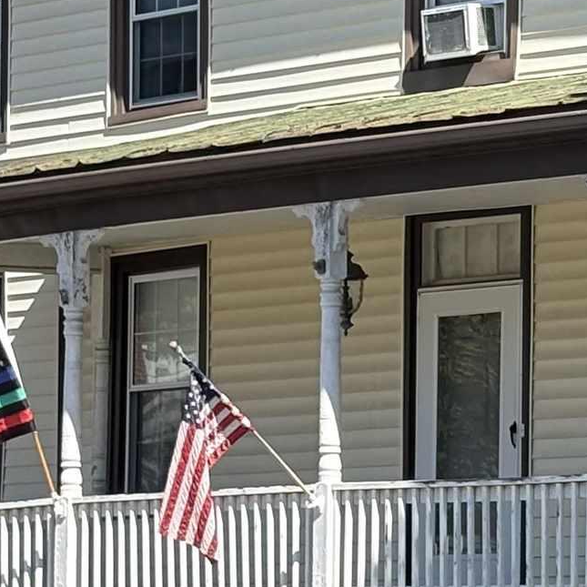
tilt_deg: +6.8
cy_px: 147
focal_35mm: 219
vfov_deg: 8.0
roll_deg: +1.0
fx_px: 4202
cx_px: 753
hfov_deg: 7.9
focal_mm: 5.96
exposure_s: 1/2012
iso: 40
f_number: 1.6
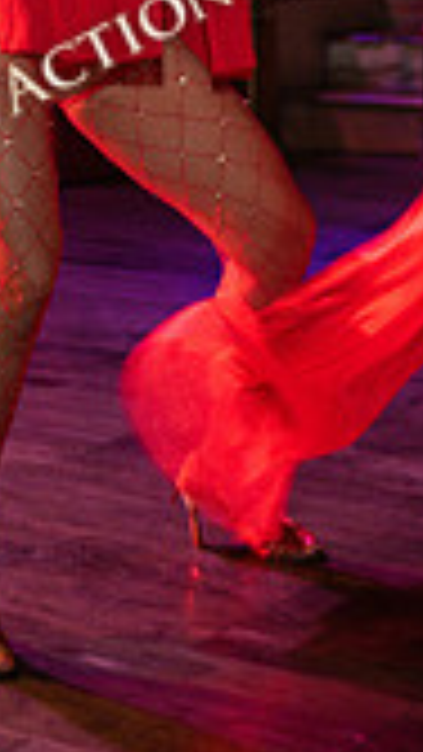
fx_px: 2133
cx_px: -32
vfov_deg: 19.6
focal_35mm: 107
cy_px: 54
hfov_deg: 11.2
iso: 1600
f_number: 2.8
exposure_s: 1/100
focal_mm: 38
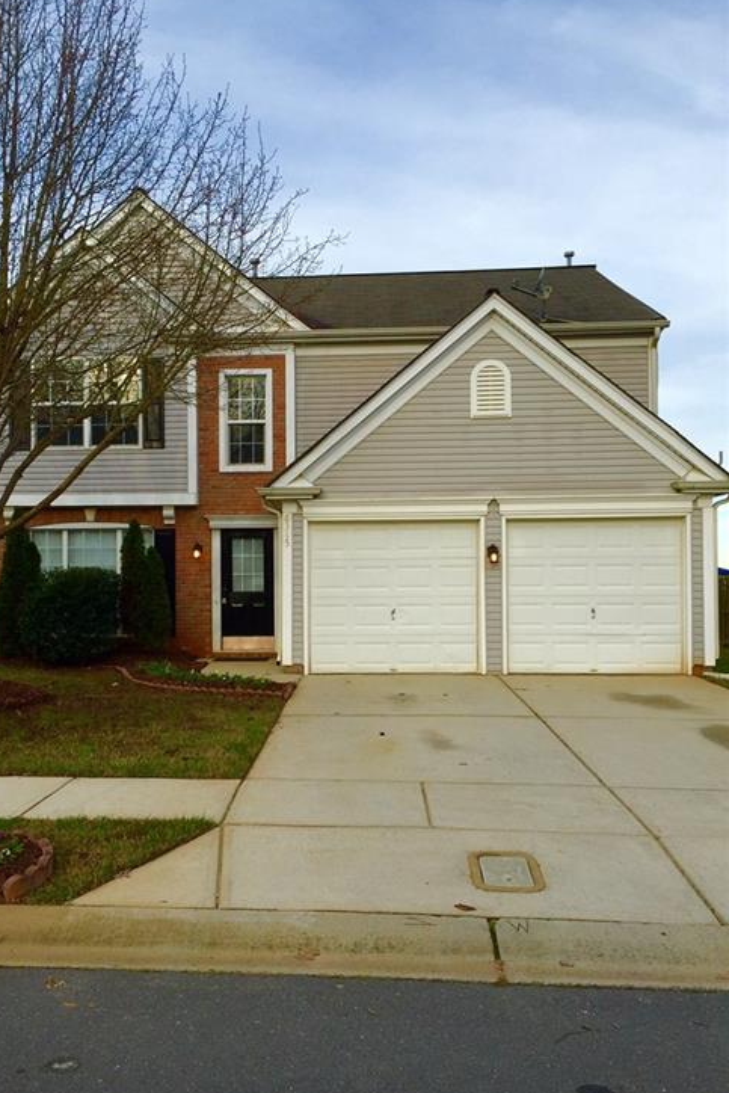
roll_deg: +0.3
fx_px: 971
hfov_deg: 41.0
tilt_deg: +1.7
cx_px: 296
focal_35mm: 32
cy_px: 560
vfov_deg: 58.7
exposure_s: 1/842
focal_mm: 4.15
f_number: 2.2
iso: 32
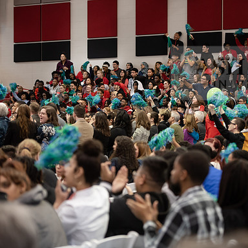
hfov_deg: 16.0
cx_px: 151
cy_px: 124
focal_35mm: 109
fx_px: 883
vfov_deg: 16.0
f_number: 2.8
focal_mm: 85
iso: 2000
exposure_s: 1/200
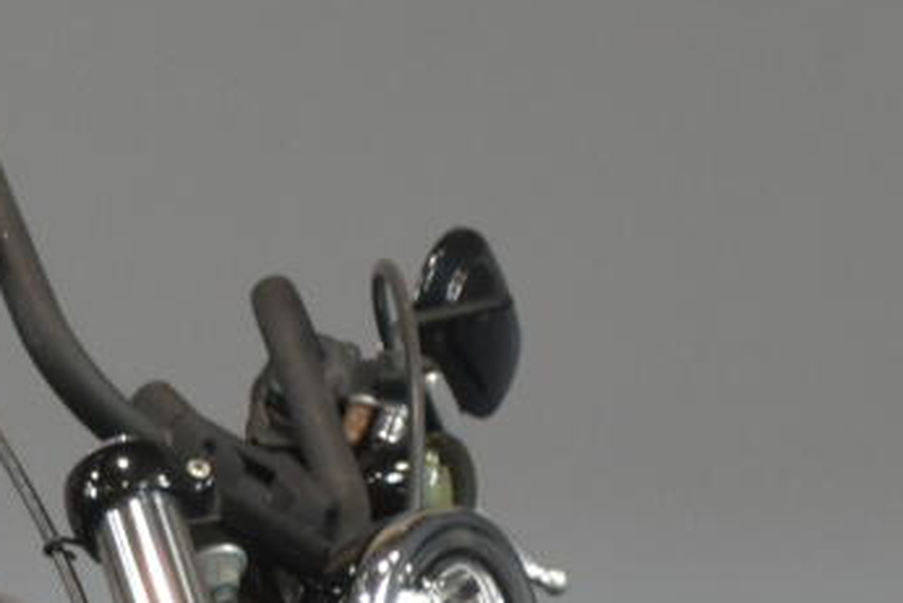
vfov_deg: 3.9
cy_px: 915
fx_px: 8707
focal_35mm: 347
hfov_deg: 5.9
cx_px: -222
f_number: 5.3
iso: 1000
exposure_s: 1/30
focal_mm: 40
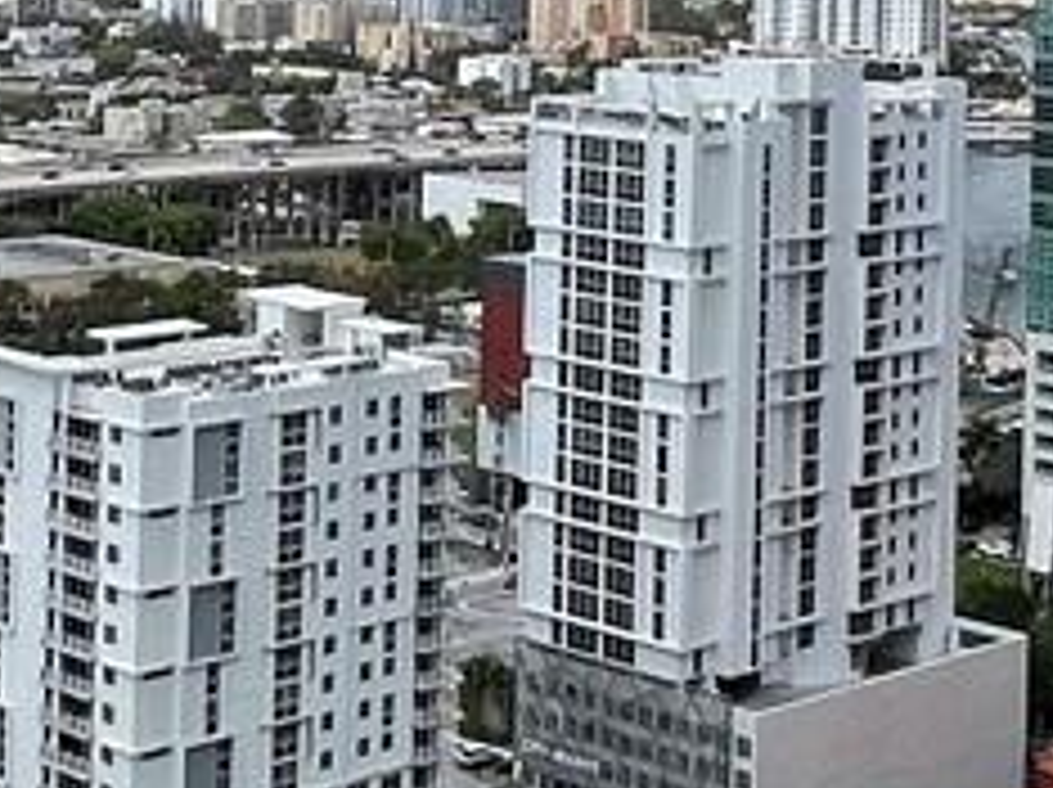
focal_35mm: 89
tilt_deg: +1.4
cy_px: -212
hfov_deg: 21.6
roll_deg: -1.9
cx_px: 144
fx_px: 2705
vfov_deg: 15.8
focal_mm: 1.57
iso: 32
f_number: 1.8
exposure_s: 1/3040
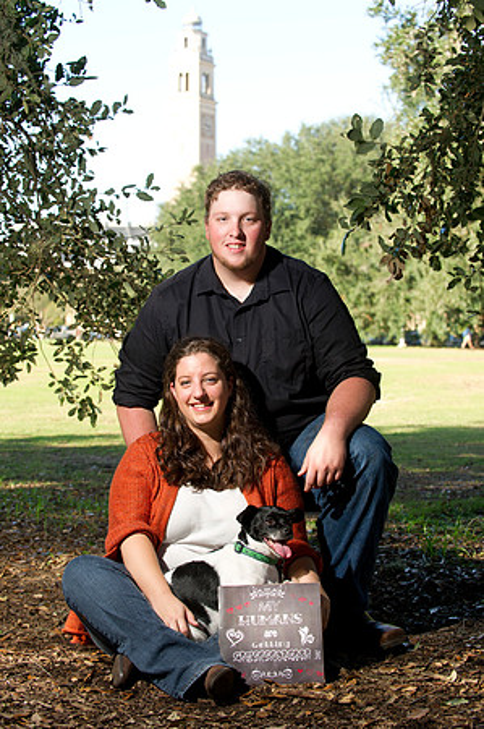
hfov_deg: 19.4
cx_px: 242
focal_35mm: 70
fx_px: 1415
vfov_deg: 28.9
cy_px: 364
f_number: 5.6
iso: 320
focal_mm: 70
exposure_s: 1/200
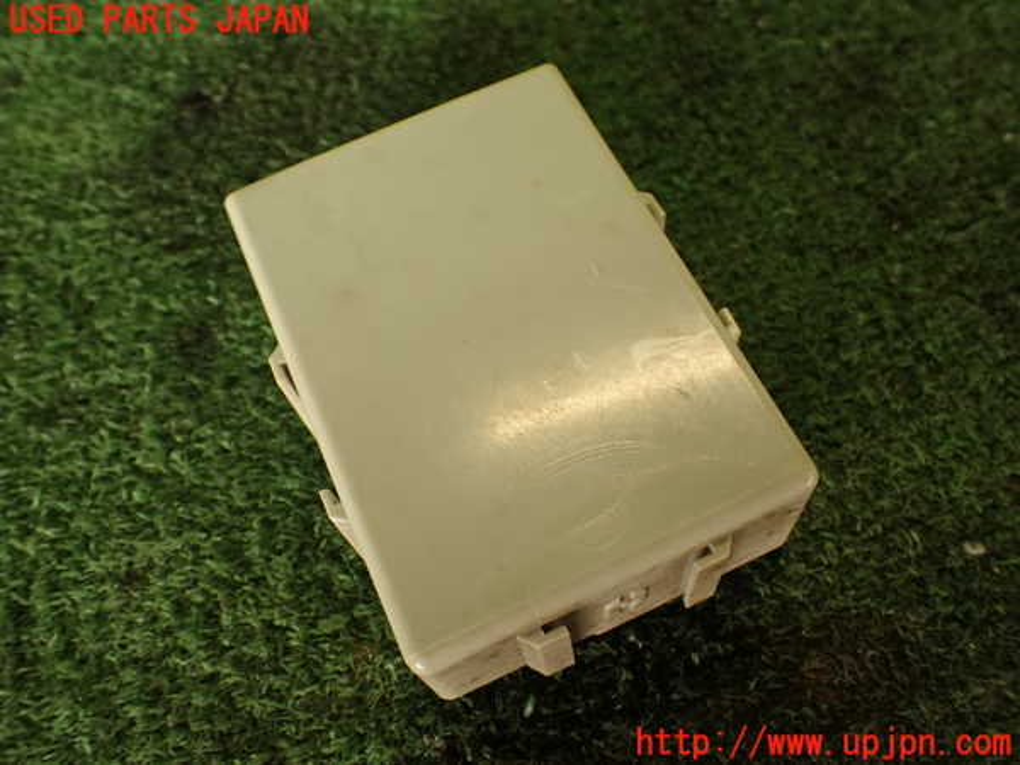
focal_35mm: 32
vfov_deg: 44.2
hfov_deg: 56.8
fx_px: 943
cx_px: 510
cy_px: 382
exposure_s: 1/60
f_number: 2.4
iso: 100
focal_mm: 5.79
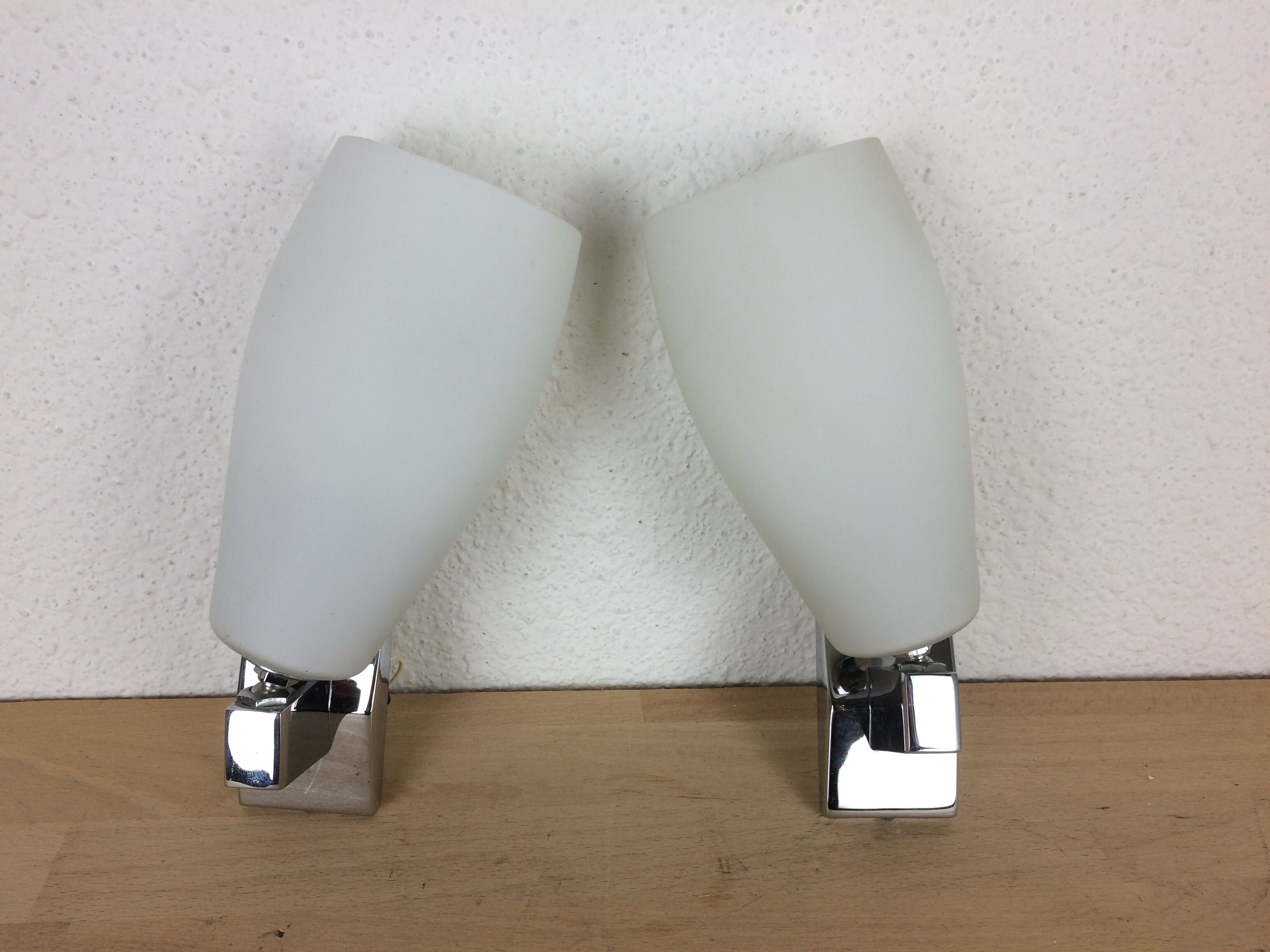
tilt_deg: -27.4
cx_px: 635
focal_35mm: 29
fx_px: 1064
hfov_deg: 61.7
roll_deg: -2.7
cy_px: 476
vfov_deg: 48.2
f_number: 2.2
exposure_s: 1/100
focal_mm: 4.15
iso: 50
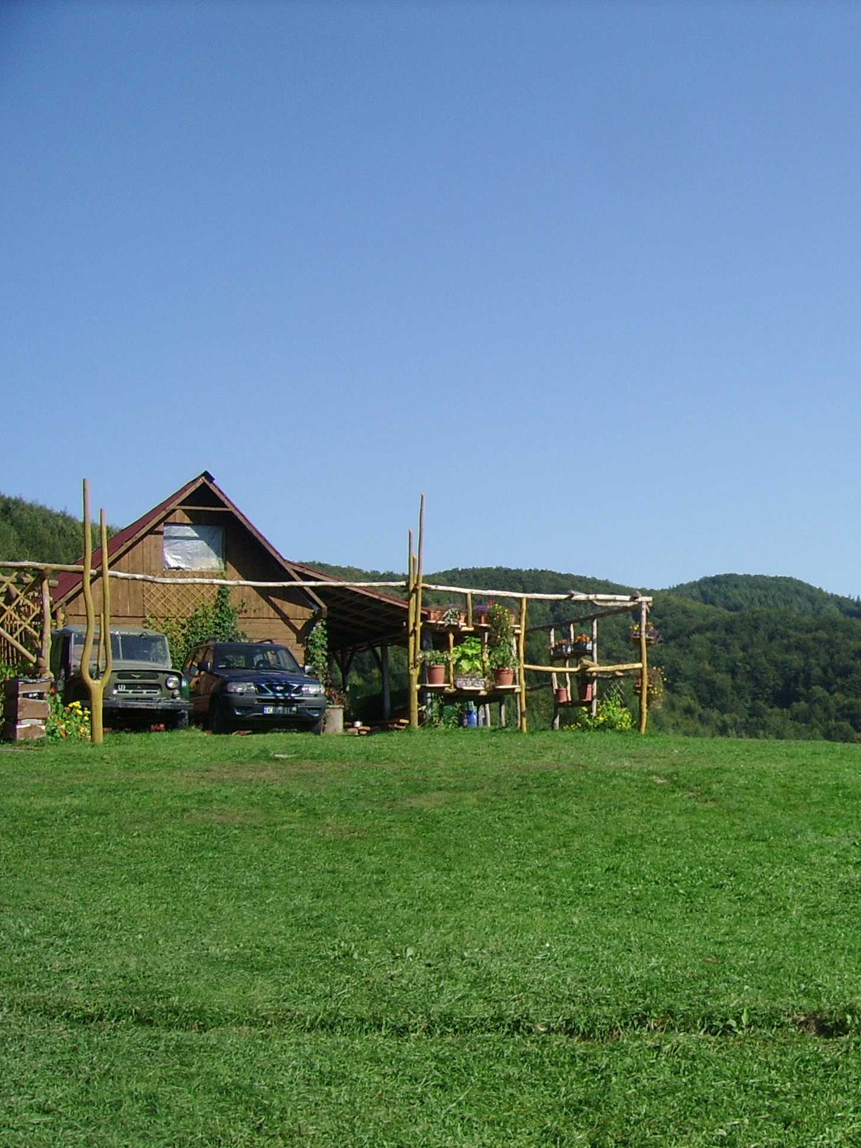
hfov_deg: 29.8
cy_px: 575
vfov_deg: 40.4
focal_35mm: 47
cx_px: 745
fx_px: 1558
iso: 50
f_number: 5.8
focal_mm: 5.95
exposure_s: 1/324
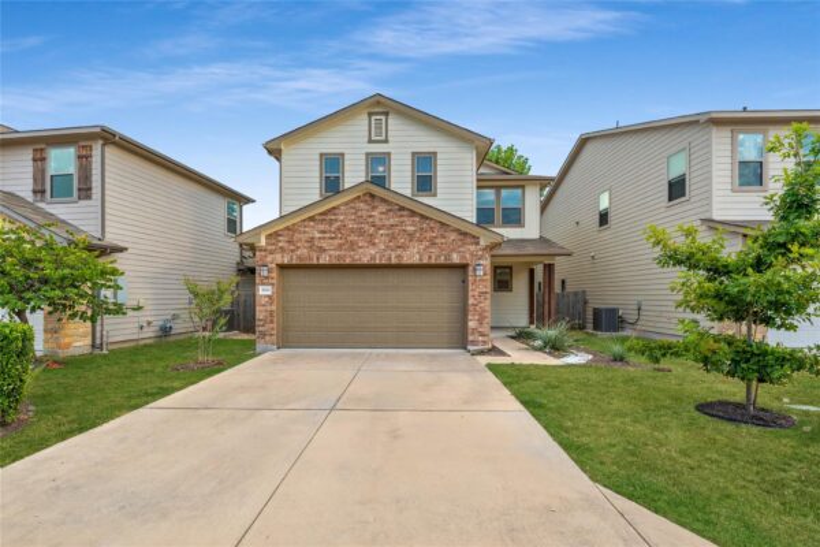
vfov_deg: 73.7
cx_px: 410
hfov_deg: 96.7
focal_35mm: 16
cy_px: 274
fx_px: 364
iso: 250
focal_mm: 16
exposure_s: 1/30
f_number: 8
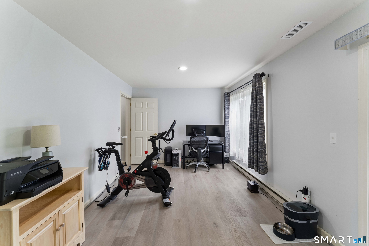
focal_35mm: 14
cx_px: 184
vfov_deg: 81.2
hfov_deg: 104.3
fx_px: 143
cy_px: 123
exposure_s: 1/6
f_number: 13
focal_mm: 14
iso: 400
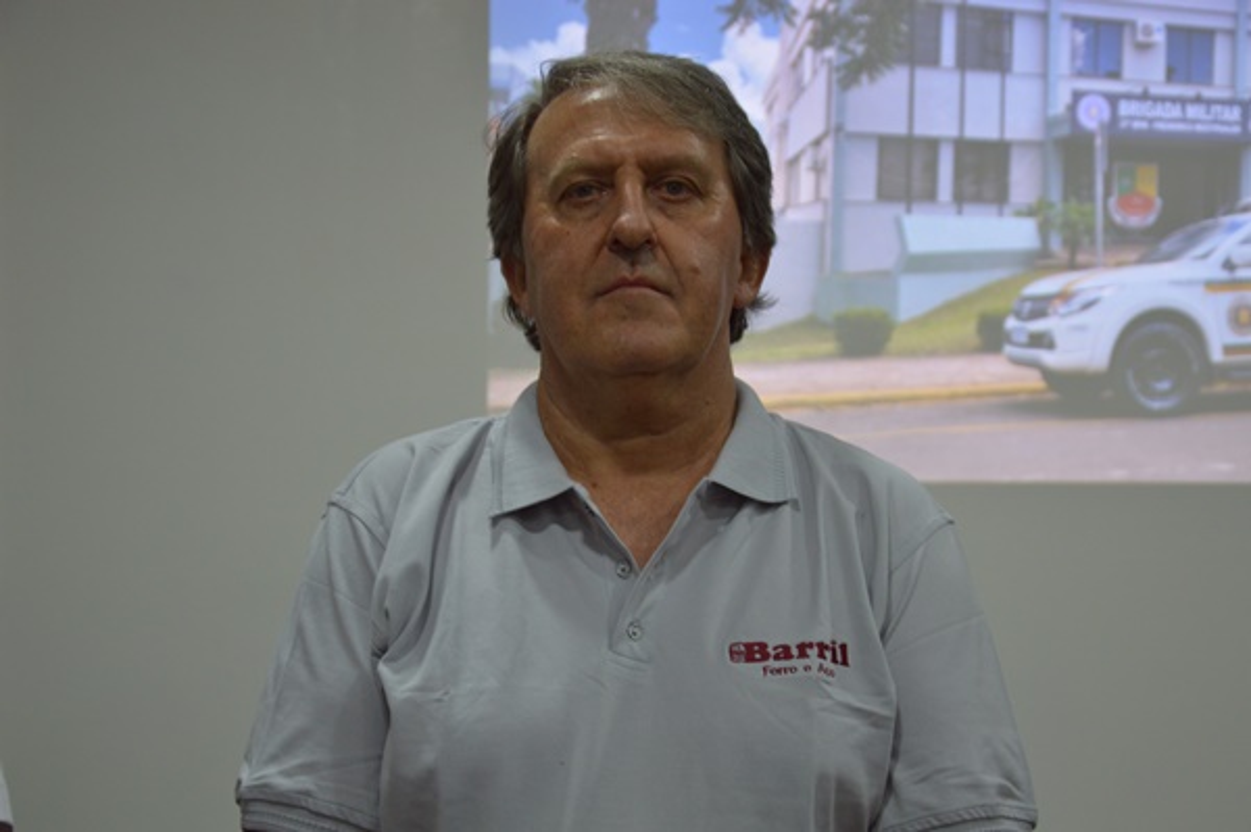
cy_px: 416
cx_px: 626
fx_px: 2500
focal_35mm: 72
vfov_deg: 18.9
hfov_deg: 28.1
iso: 400
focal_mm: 48
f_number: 4.8
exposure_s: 1/40
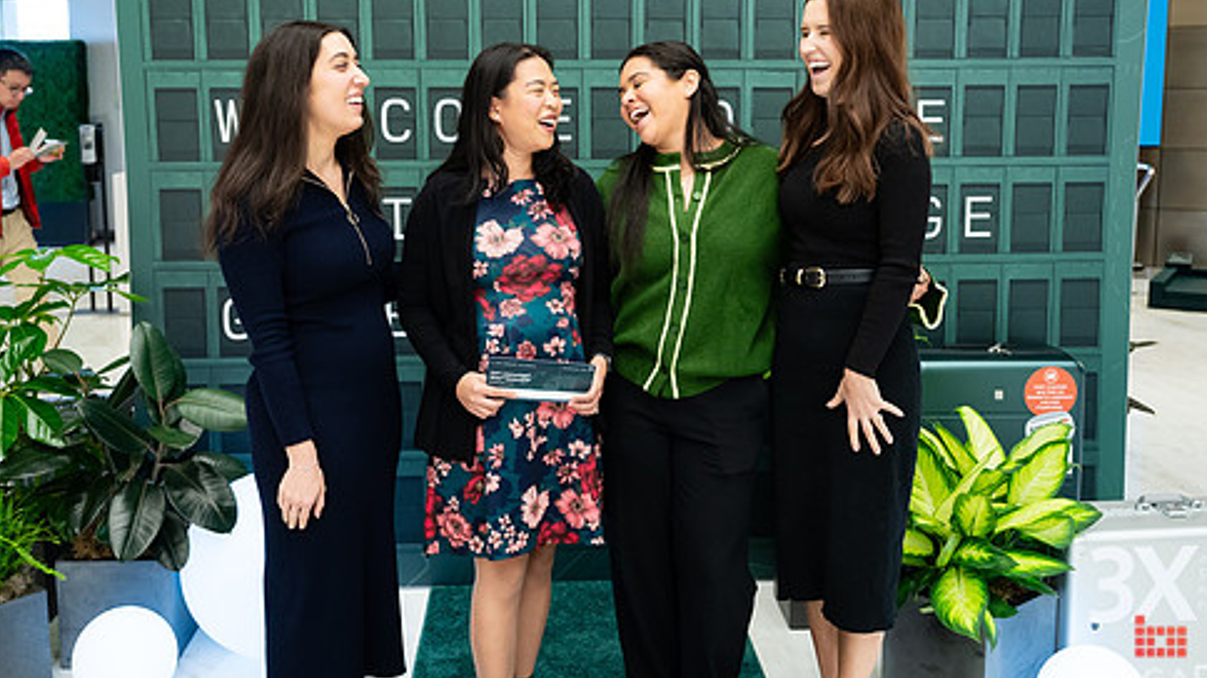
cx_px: 589
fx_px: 1248
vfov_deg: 30.3
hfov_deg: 51.6
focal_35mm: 39
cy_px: 264
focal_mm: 31
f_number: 3.2
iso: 1600
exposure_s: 1/160
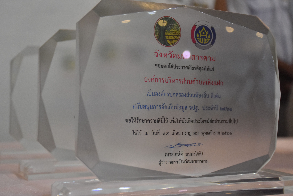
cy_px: 98
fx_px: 464
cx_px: 146
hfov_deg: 35.1
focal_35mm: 57
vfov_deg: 23.8
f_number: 4.2
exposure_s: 1/60
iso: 1600
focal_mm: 38
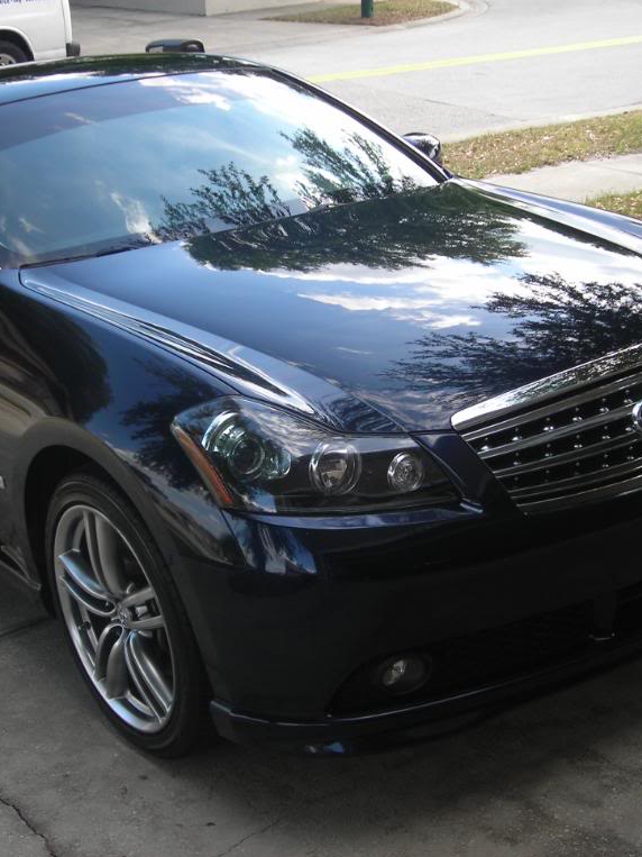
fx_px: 1262
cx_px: 270
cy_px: 430
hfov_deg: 28.5
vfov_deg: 37.5
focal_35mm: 51
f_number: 3.2
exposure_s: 1/118
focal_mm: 6.3
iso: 50
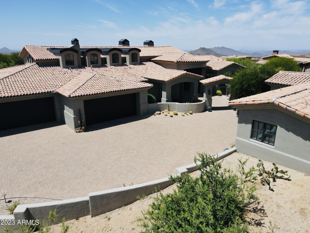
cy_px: 116
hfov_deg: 71.6
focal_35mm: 24
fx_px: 215
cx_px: 155
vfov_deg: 56.8
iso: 100
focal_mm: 4.5
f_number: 2.8
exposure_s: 1/1000
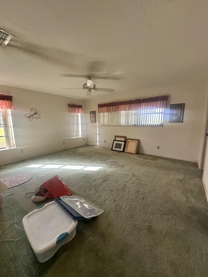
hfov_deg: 85.7
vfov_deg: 102.1
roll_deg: -0.1
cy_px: 138
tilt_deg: -8.0
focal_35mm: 14
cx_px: 104
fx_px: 112
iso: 160
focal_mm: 2.22
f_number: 2.2
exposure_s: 1/120
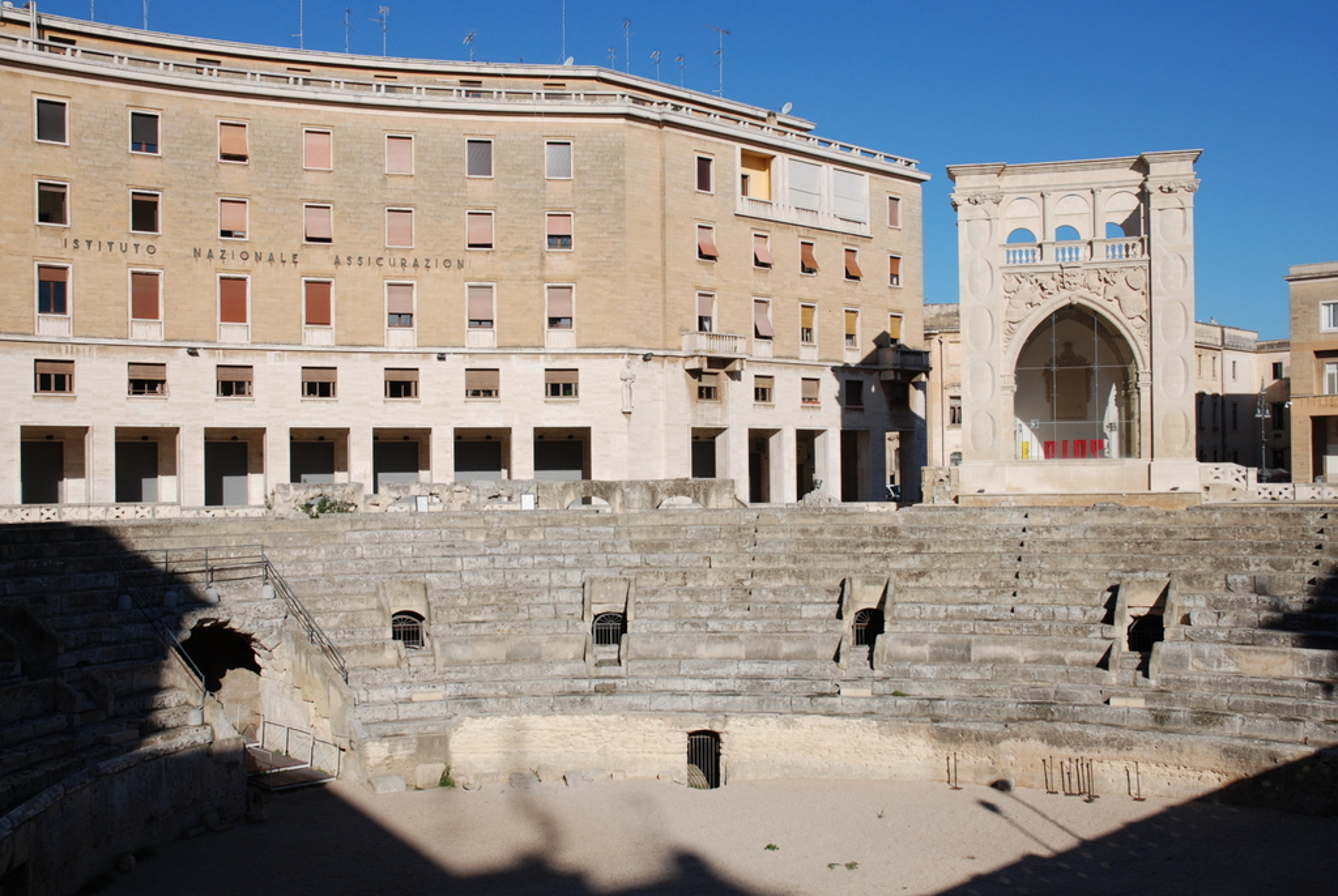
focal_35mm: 36
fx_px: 1340
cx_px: 669
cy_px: 448
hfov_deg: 53.1
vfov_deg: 37.0
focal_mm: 24
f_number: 9
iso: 100
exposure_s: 1/320
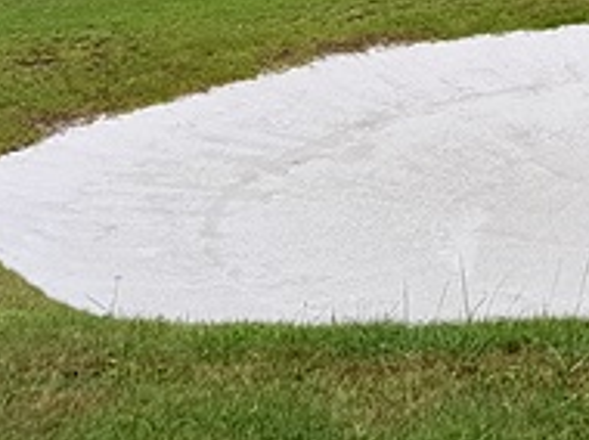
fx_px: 1631
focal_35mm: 96
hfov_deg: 19.2
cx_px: 722
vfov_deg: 13.9
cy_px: -308
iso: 50
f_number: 1.7
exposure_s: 1/3888
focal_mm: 4.2
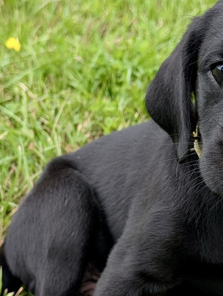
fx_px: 642
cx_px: 120
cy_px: 163
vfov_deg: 25.9
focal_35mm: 75
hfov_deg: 19.7
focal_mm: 6.9
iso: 30
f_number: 1.68
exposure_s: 1/326
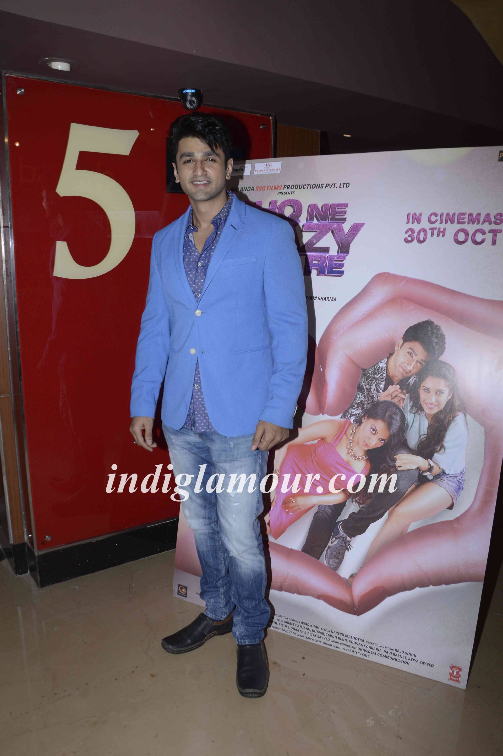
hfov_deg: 47.8
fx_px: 567
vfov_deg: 67.4
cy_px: 378
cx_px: 252
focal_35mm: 27
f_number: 7.1
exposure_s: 1/160
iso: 400
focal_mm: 18
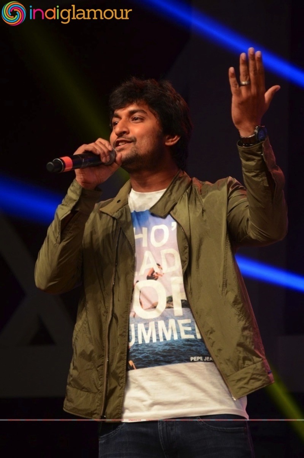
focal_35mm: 138
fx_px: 1756
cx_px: 152
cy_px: 229
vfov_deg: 14.9
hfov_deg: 9.9
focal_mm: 92
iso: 1000
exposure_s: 1/60
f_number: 5.6
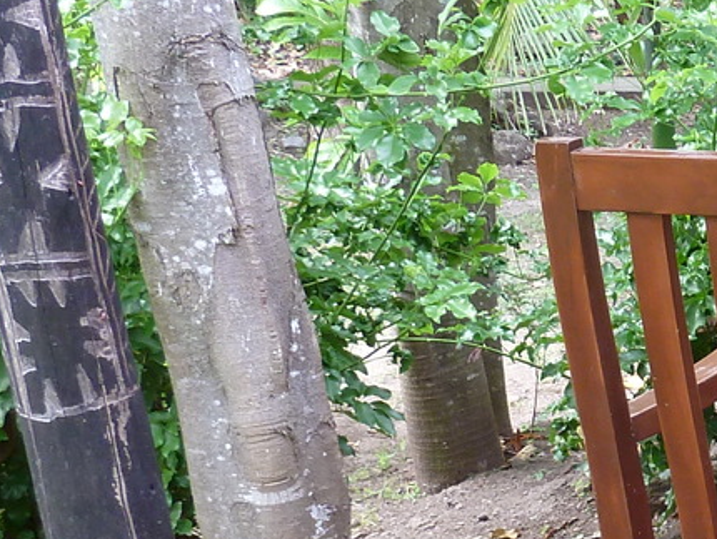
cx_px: 997
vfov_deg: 15.7
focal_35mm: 93
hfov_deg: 19.1
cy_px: 511
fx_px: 1927
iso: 100
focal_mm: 4.1
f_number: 3.3
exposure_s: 1/30
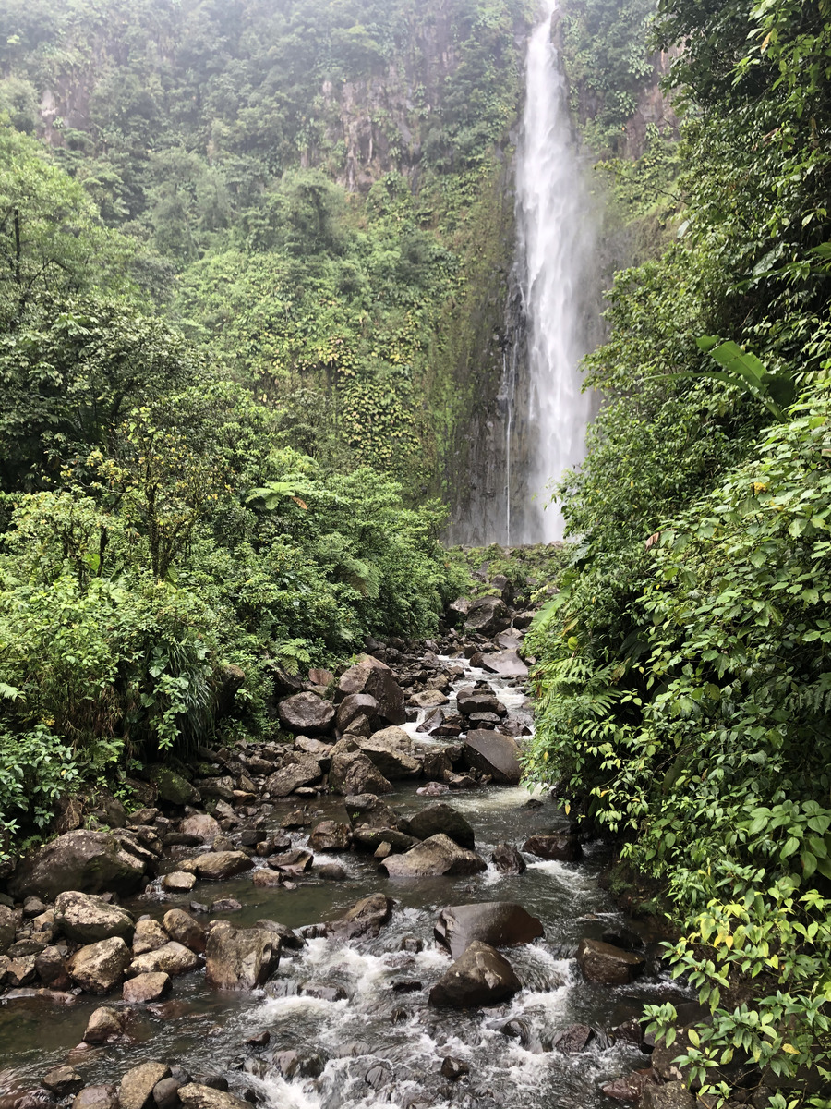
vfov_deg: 63.4
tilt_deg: +5.7
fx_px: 896
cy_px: 554
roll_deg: +0.3
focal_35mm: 28
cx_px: 416
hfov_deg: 49.7
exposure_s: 1/120
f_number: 1.8
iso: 80
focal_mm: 4
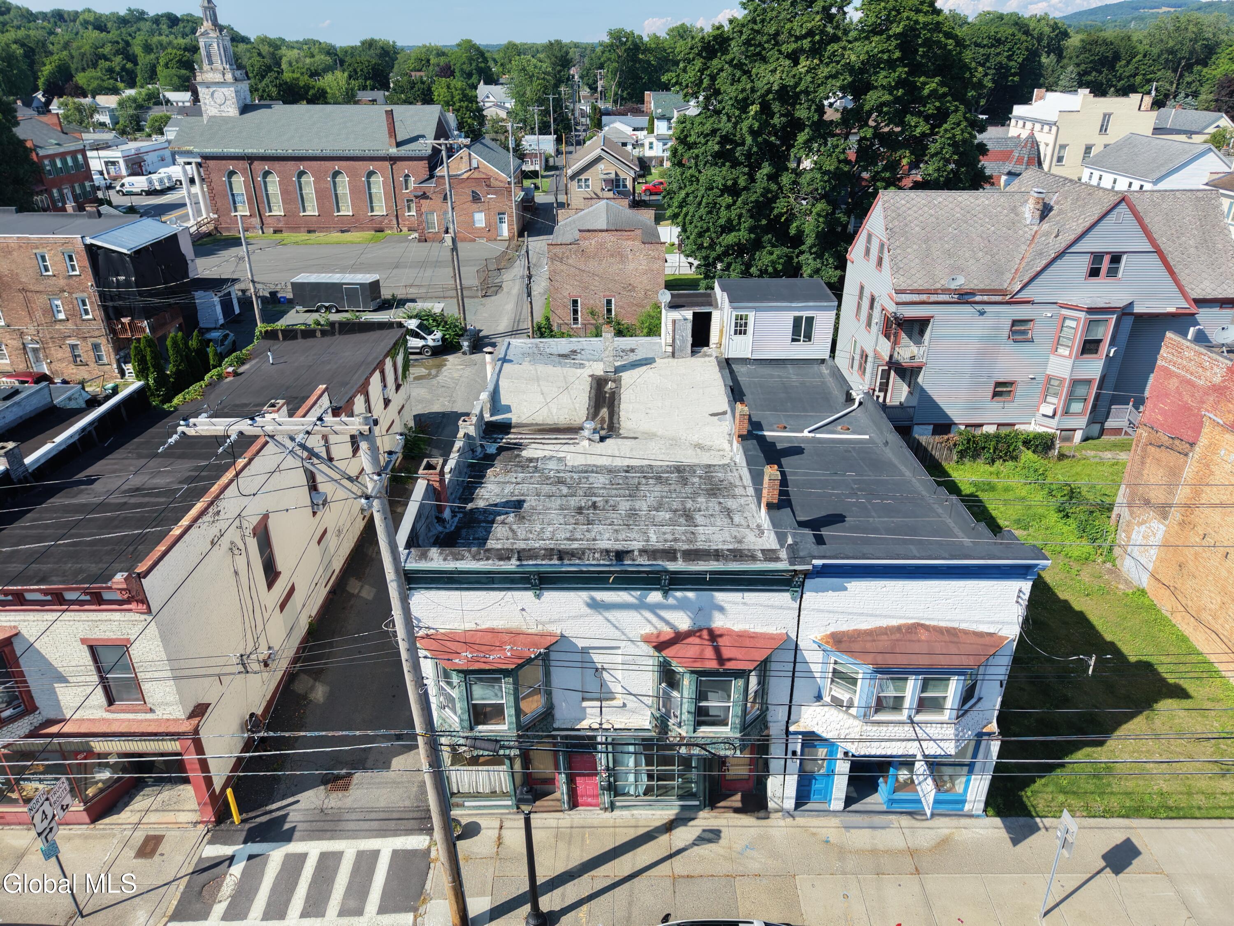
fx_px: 856
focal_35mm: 24
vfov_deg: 56.8
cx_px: 617
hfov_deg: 71.6
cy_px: 463
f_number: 1.8
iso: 320
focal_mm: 8.67
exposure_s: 1/5000
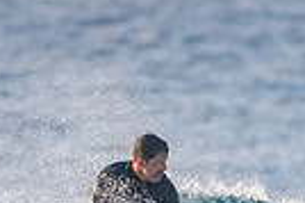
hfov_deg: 0.8
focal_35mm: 2659
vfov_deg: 0.5
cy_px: 321
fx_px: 22500
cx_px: 257
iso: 1100
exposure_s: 1/2000
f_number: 5.6
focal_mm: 500
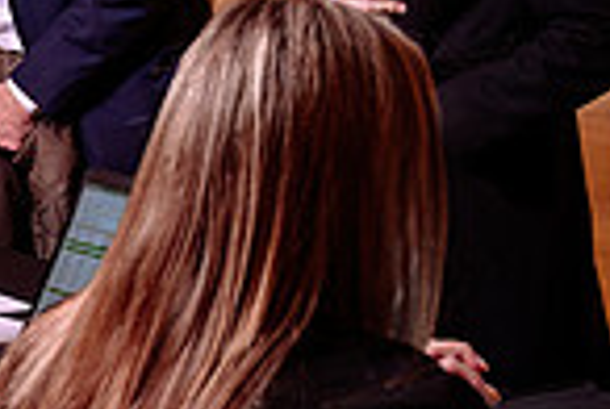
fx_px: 2360
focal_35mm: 139
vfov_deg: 9.8
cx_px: 60
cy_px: -33
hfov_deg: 14.6
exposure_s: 1/80
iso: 800
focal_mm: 29.5
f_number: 3.5
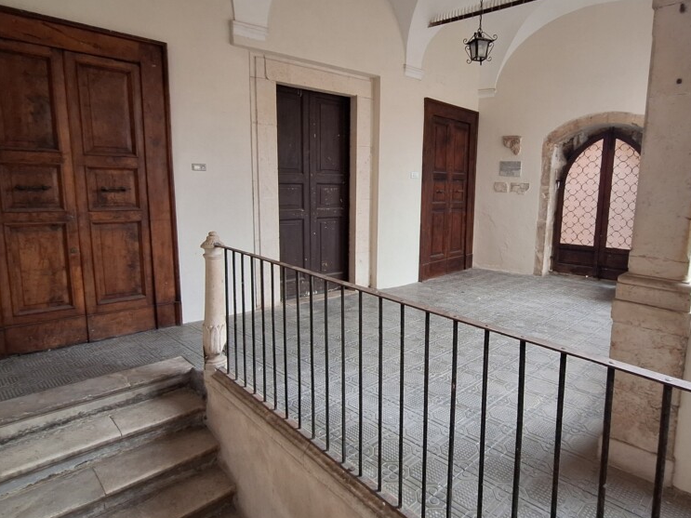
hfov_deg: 77.9
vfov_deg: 63.4
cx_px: 421
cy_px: 247
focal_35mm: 21
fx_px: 419
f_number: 2.2
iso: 50
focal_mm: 1.74
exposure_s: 1/50
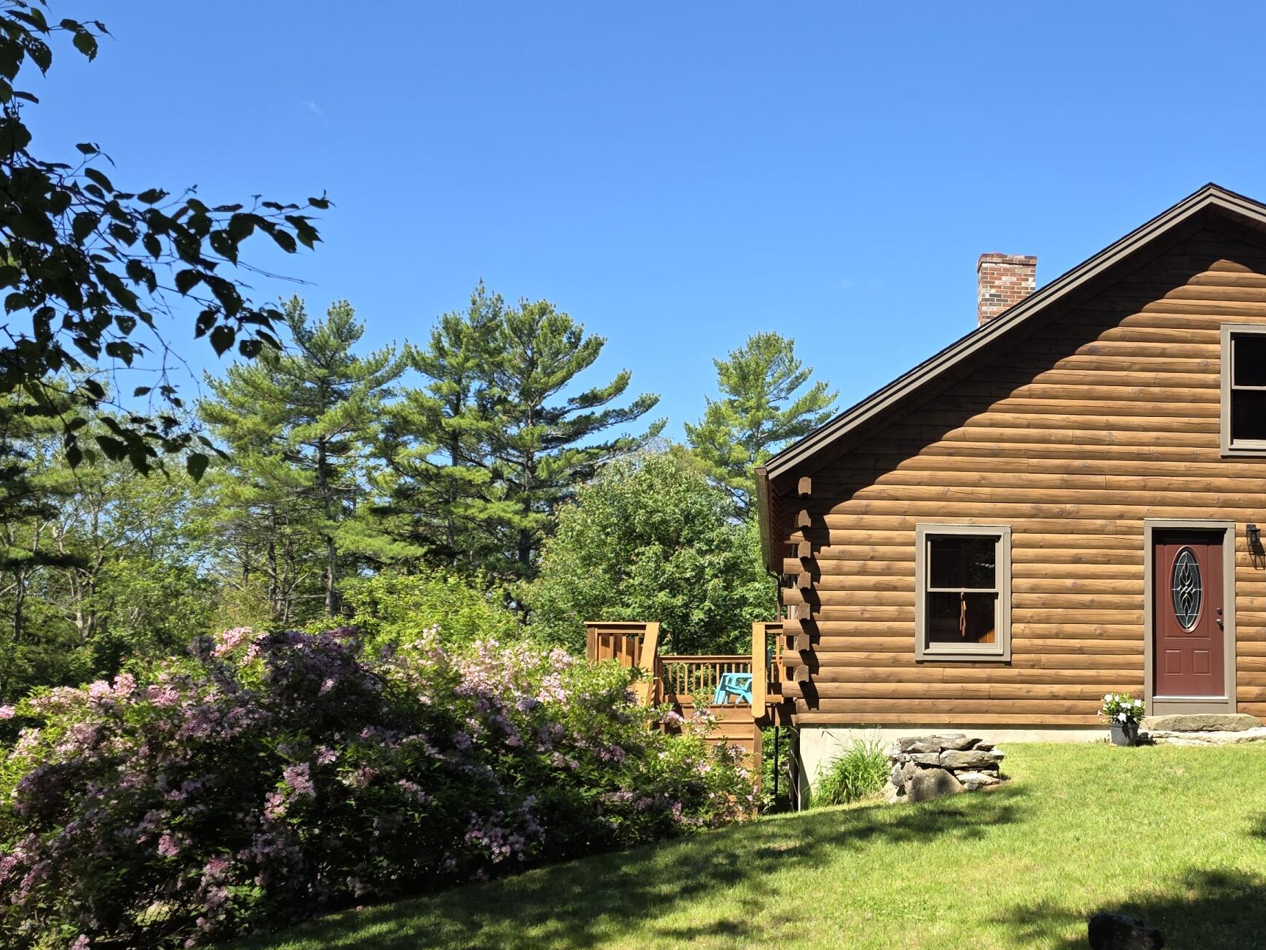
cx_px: 952
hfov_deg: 45.2
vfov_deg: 35.7
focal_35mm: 40
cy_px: 604
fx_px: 1463
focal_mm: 6.3
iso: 80
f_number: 1.7
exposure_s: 1/2417
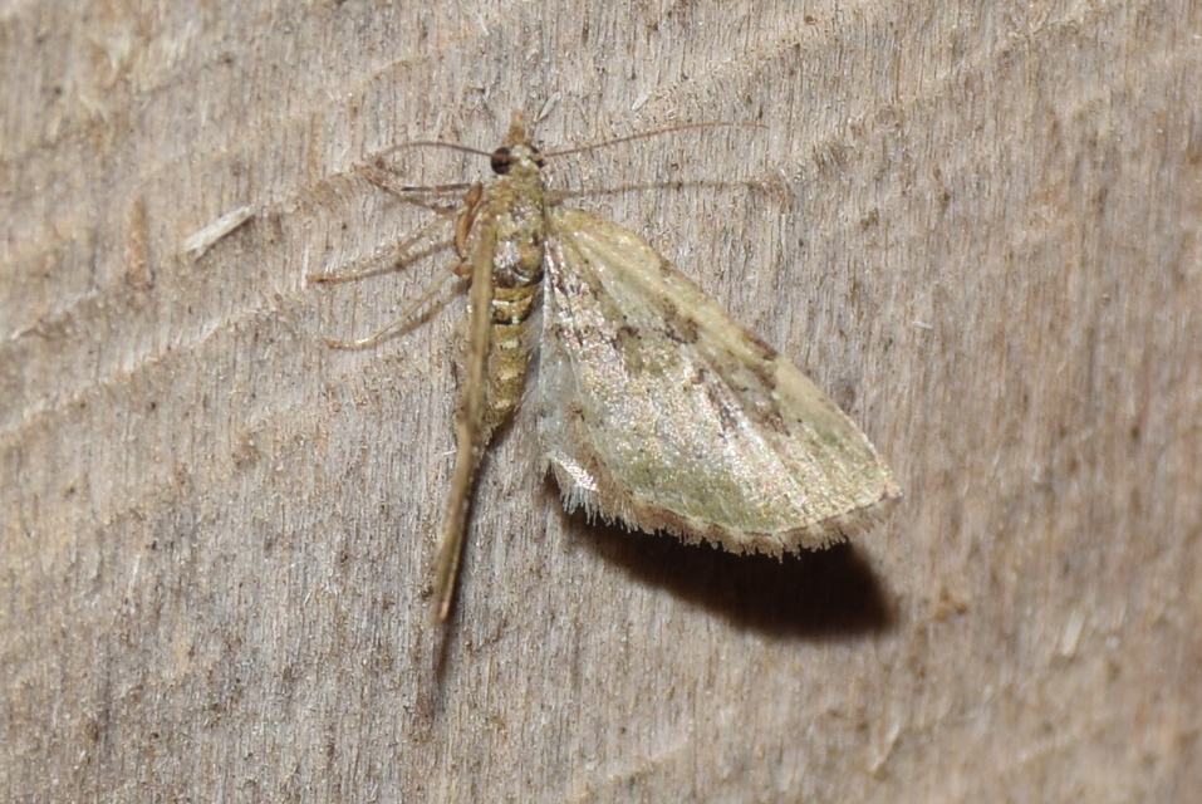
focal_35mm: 210
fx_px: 7018
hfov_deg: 9.8
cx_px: 601
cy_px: 402
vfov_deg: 6.6
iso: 100
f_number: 13
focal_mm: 140
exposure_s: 1/160
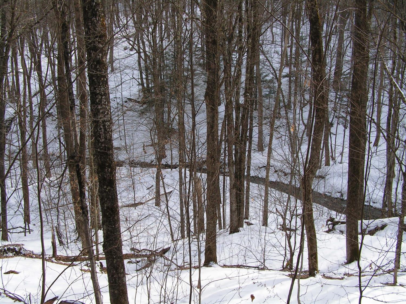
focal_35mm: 38
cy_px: 152
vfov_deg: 37.7
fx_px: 446
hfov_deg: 49.0
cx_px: 203
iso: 50
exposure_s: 1/125
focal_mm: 6.3
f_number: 5.6
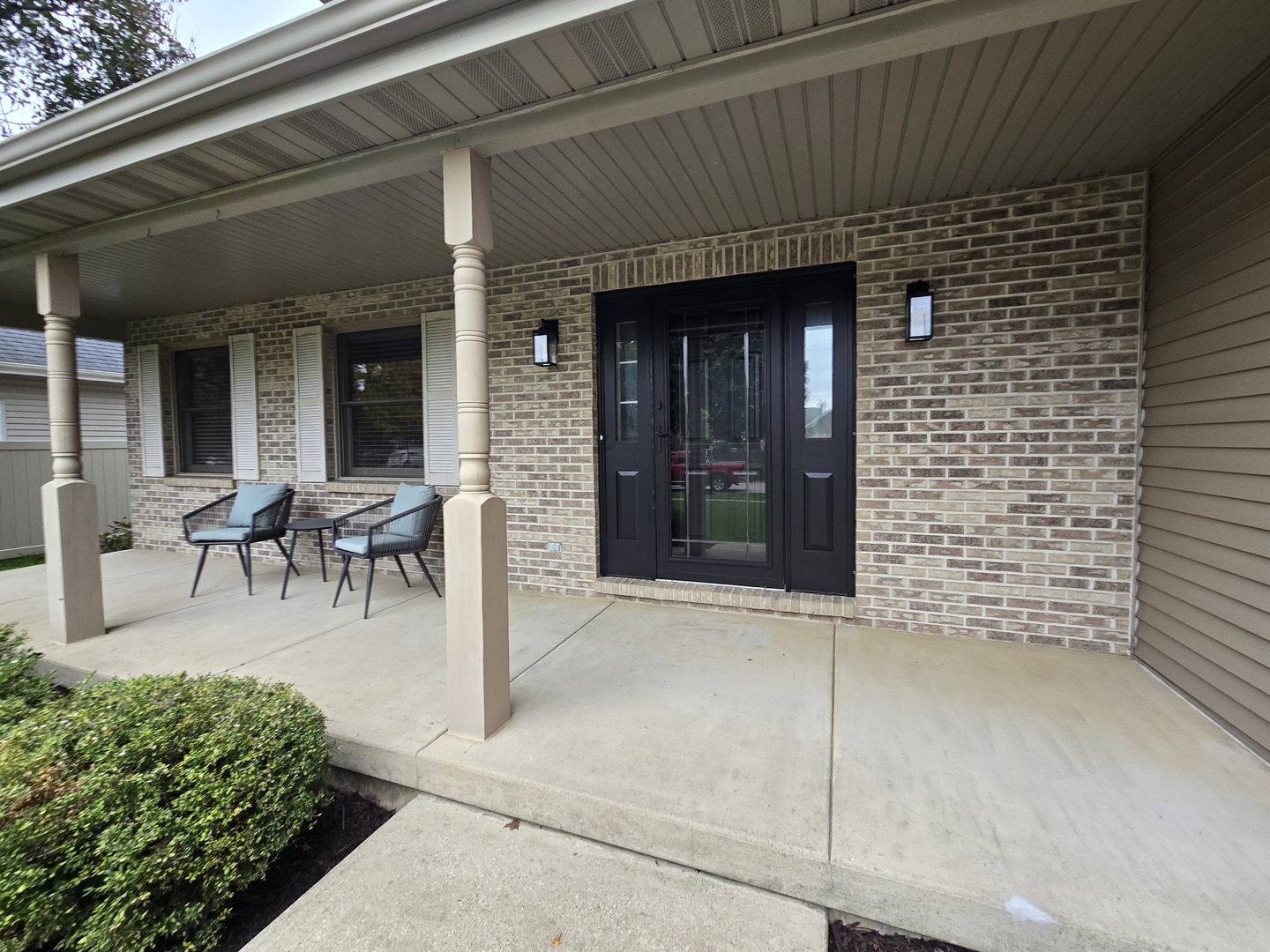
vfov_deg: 89.9
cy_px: 476
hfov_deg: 106.2
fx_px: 477
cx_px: 635
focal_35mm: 13
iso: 64
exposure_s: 1/60
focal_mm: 2.2
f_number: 2.2
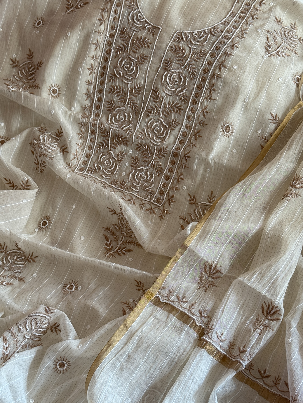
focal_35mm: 48
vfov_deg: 39.7
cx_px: 152
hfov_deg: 30.3
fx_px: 560
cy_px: 202
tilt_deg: -52.4
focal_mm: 6.76
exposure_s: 1/50
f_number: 1.78
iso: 64
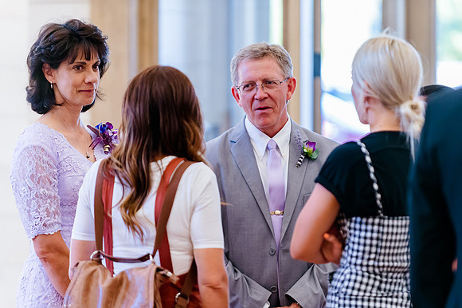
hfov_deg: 9.4
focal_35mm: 220
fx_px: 2816
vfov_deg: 6.2
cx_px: 253
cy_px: 159
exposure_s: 1/400
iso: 2000
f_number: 2.8
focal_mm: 200
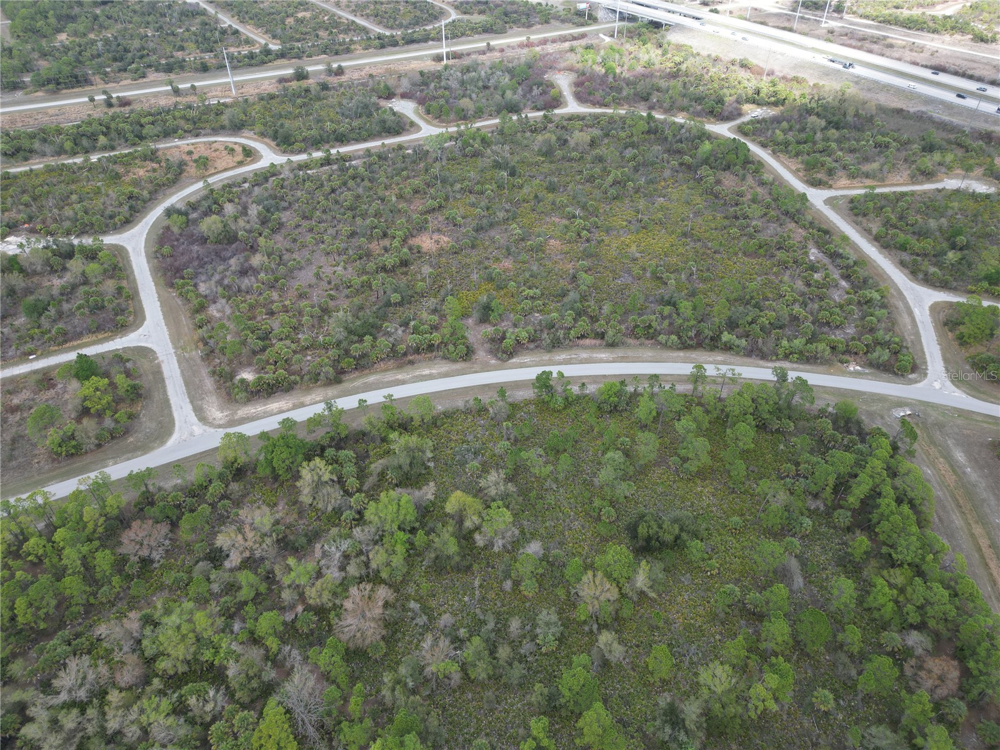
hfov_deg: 71.6
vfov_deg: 56.8
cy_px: 375
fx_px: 693
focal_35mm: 24
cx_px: 500
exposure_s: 1/800
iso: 100
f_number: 1.7
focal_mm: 6.72
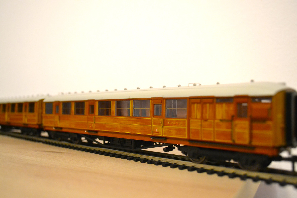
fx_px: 297
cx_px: 148
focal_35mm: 36
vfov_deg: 36.9
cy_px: 99
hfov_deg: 53.1
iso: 3200
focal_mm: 24
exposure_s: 1/50
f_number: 4
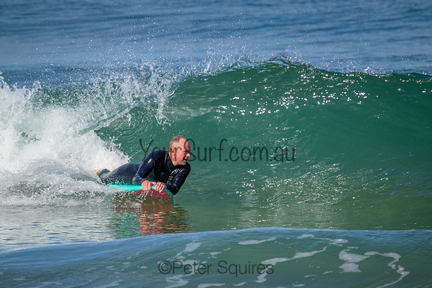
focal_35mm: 800
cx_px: 216
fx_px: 9602
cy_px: 144
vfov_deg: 1.7
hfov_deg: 2.6
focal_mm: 800
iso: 1600
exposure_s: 1/1250
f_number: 11
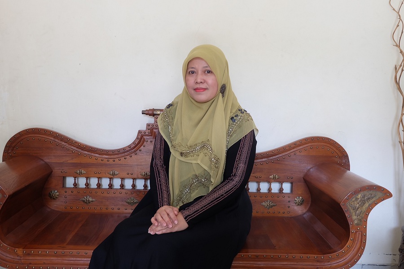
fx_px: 393
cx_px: 202
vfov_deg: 37.9
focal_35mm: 35
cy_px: 134
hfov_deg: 54.4
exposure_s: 1/17
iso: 200
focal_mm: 23.2
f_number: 4.2
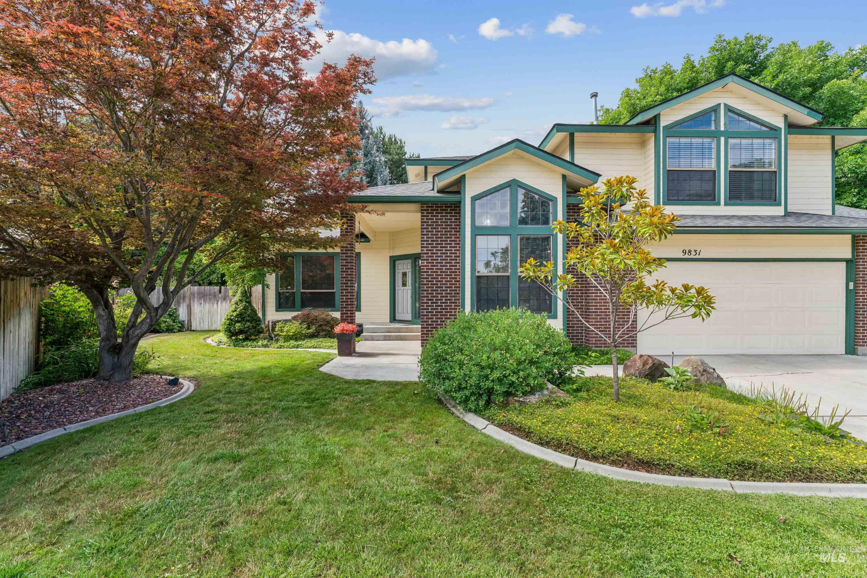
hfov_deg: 96.4
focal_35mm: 16
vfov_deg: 73.4
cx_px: 434
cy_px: 289
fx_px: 388
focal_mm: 16.1
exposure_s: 1/100
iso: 400
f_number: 13
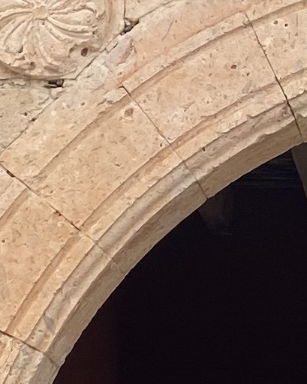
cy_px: 458
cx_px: 483
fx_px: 2274
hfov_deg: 7.6
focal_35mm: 200
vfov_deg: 9.5
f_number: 1.8
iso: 32
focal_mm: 4.25
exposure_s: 1/2513
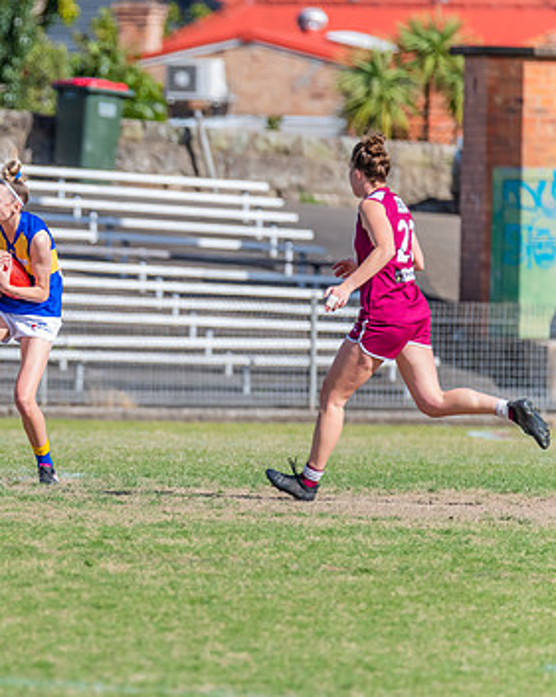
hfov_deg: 1.8
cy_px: 336
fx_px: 17857
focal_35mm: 867
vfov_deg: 2.2
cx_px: -43
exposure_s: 1/1600
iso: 800
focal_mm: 500
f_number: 9
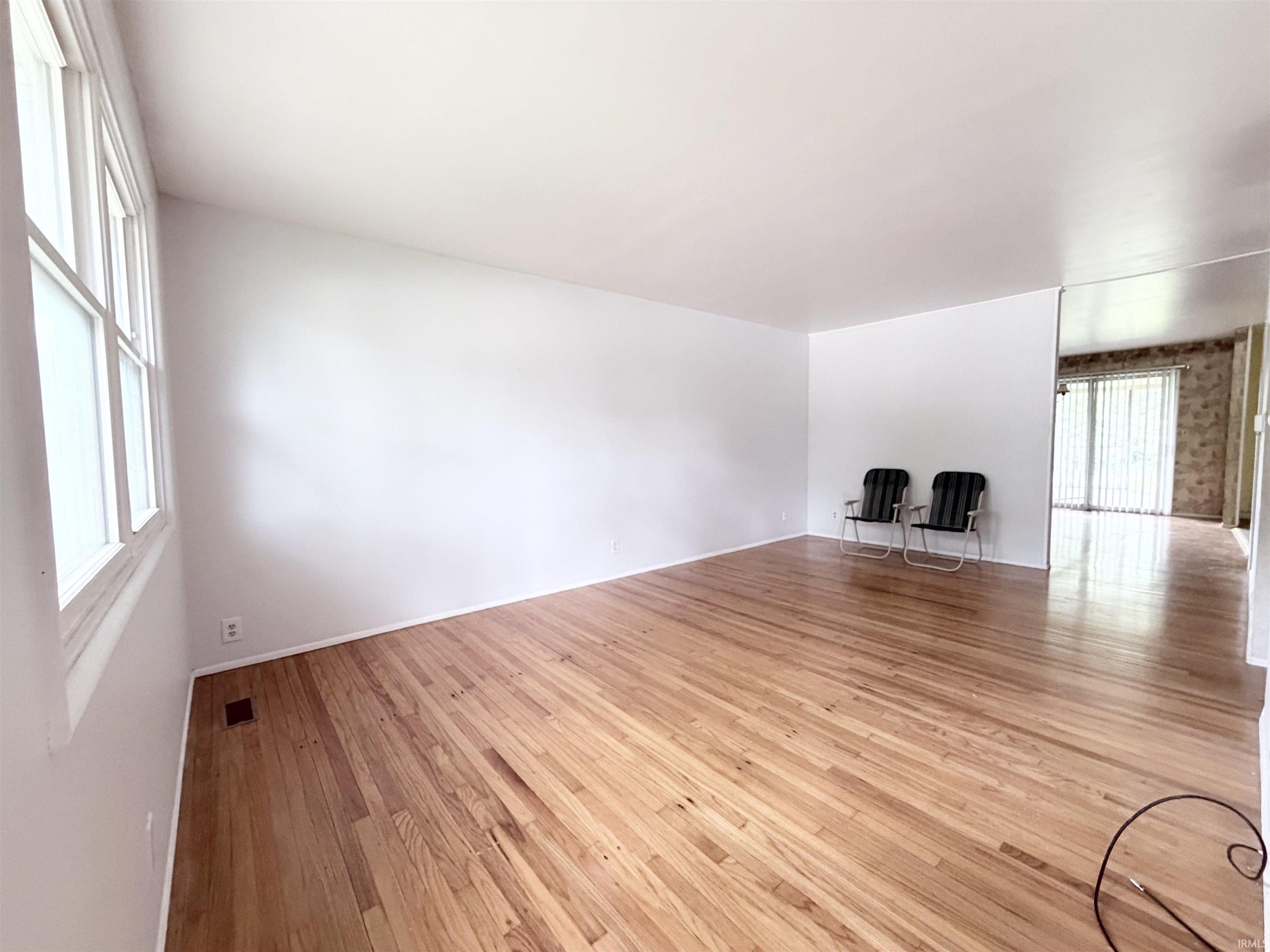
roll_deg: +3.0
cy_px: 476
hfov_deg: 102.1
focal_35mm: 14
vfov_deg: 85.7
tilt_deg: -5.5
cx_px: 635
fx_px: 514
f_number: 2.2
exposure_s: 1/60
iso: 320
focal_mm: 2.22
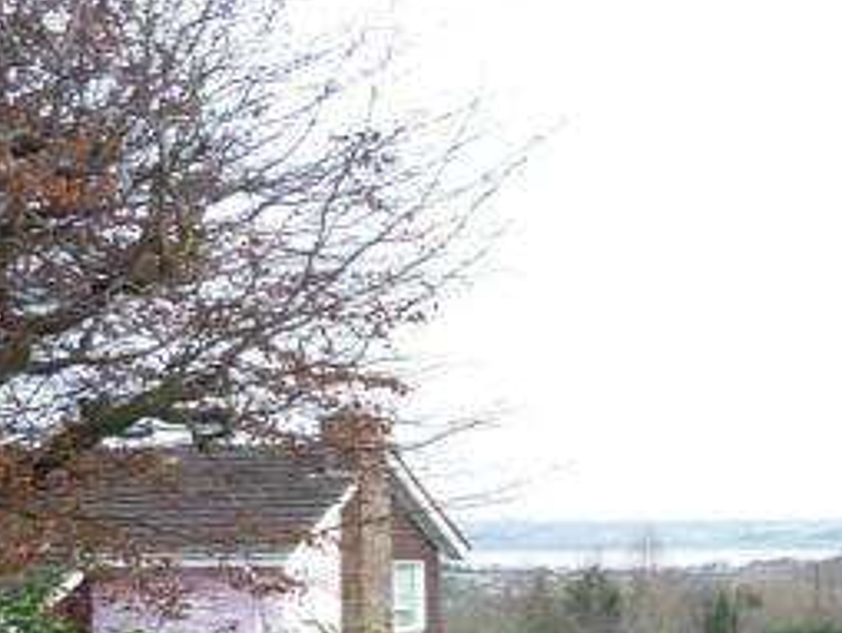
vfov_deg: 15.5
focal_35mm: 94
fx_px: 2289
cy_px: 598
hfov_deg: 20.1
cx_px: 883
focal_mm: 4.7
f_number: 3.4
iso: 80
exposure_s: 1/50
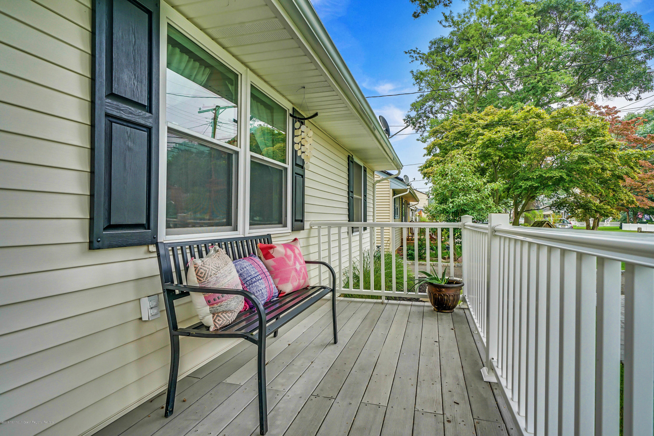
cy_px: 218
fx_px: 345
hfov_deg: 86.9
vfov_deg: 64.6
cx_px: 327
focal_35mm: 19
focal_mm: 19
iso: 400
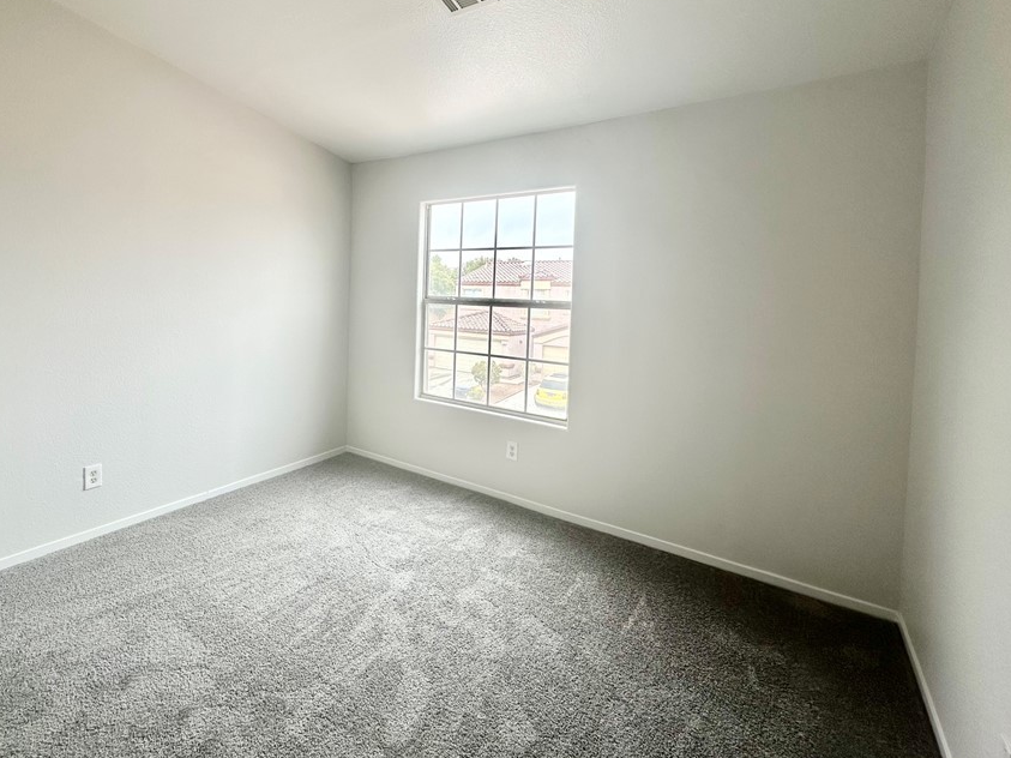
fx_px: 496
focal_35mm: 17
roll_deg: -1.5
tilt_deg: -1.9
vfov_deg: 74.0
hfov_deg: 90.4
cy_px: 308
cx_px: 428
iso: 40
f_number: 2.2
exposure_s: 1/172
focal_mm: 2.22
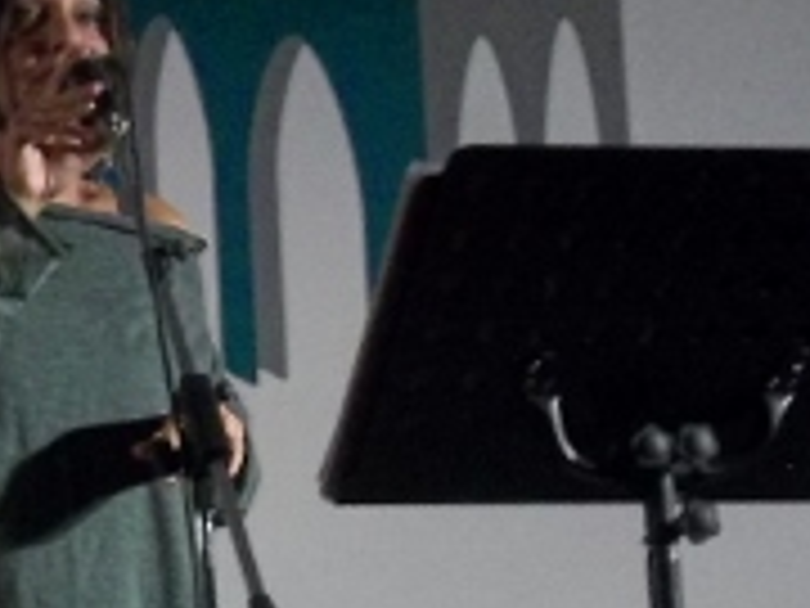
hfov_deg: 11.1
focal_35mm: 164
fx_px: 3838
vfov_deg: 9.0
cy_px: 428
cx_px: -752
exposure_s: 1/8
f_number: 4
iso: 209
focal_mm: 6.6
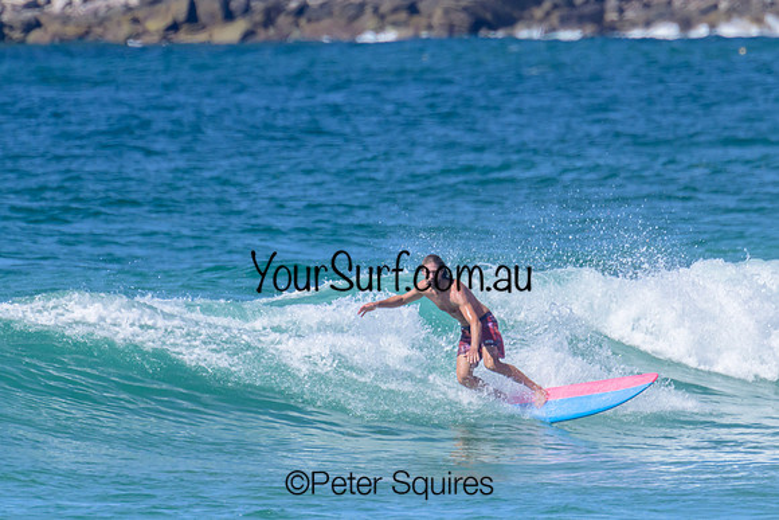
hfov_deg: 1.9
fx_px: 23767
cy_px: 277
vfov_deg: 1.3
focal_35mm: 1098
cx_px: 367
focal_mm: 800
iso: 900
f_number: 11
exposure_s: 1/2000
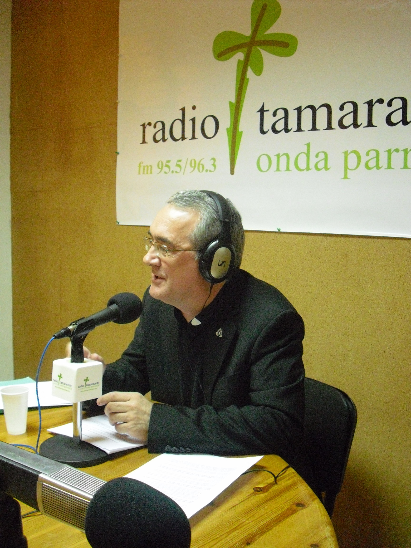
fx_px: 602
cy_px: 274
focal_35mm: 38
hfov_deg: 37.7
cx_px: 206
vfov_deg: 49.0
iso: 800
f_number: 2.8
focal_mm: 6.2
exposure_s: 1/80
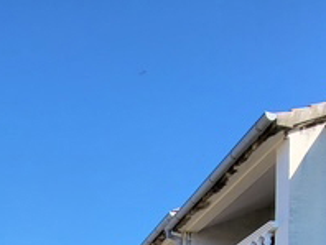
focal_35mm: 42
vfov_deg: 24.4
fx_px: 396
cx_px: 84
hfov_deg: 43.4
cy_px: 391
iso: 32
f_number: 2.2
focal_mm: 1.74
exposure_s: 1/476
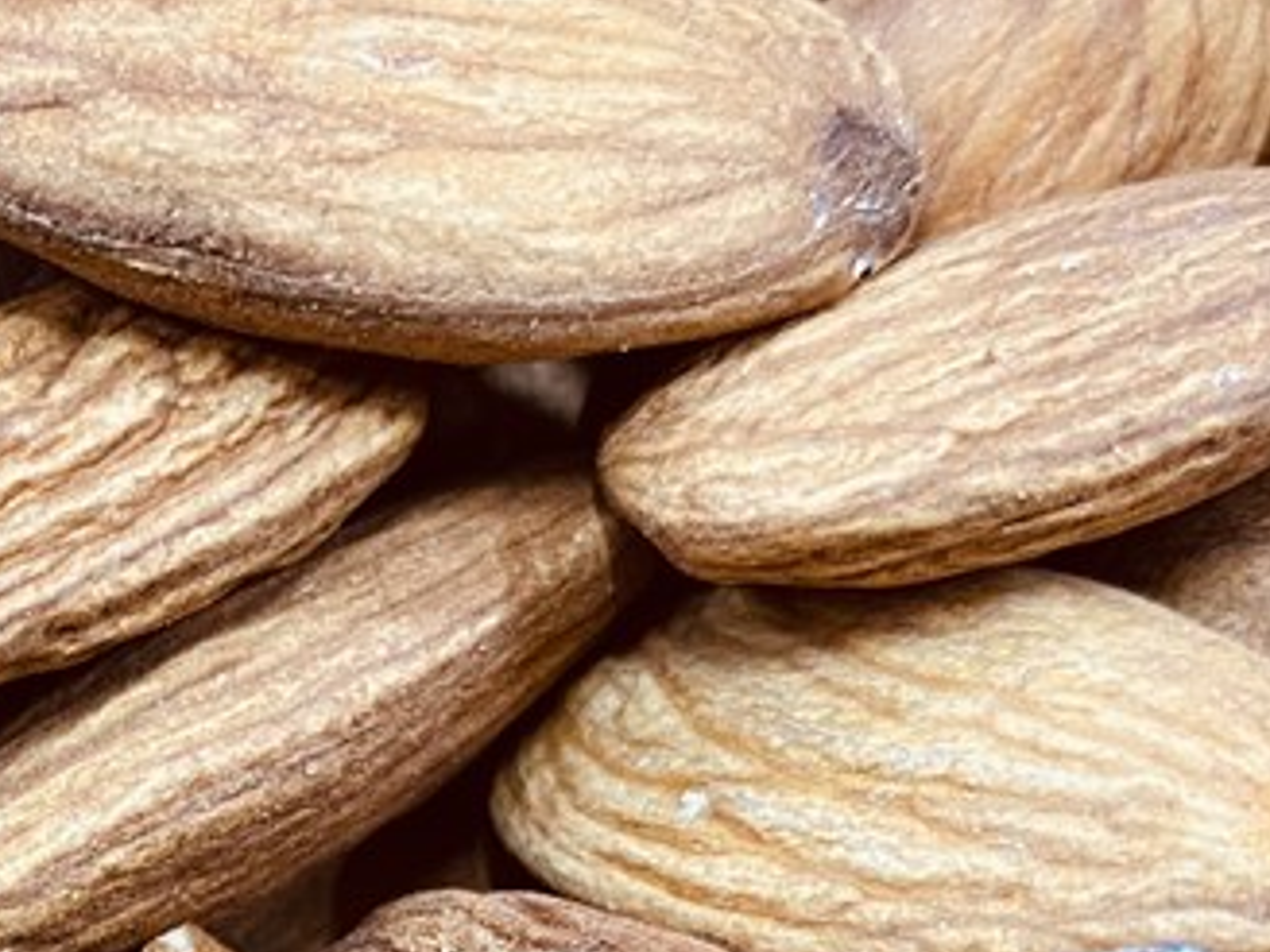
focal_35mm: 95
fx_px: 3485
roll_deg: -4.0
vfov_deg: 14.9
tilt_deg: -38.4
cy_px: 1238
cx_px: -147
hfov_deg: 19.7
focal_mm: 4.25
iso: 500
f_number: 1.8
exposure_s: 1/50
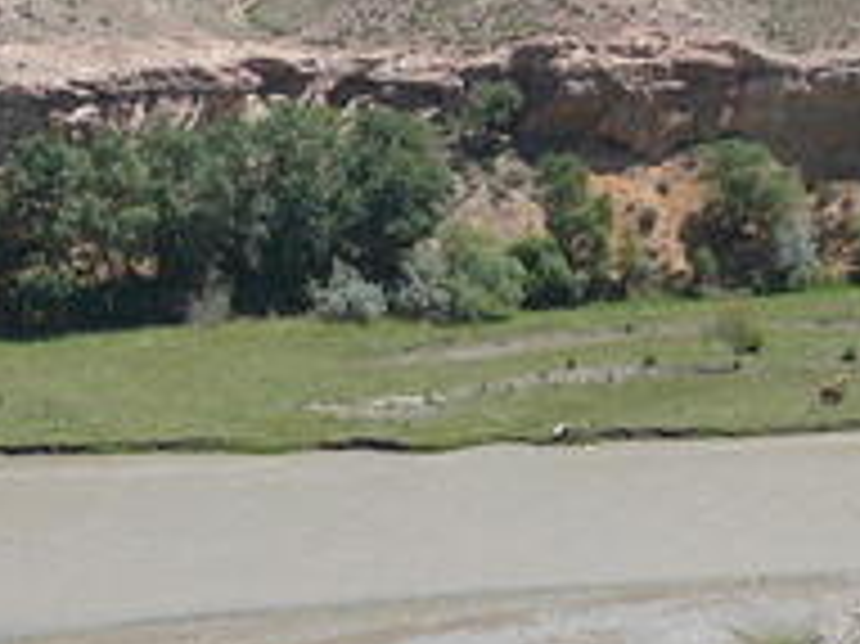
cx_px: 122
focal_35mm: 141
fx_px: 3501
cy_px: 203
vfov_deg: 10.5
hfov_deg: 13.9
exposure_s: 1/160
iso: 100
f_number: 10
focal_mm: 6.9
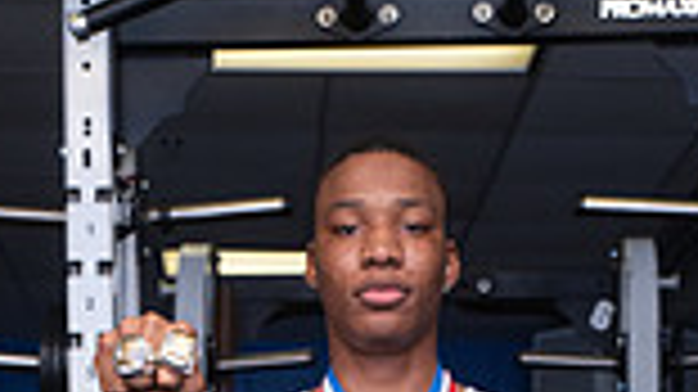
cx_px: 320
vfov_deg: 8.9
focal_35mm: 122
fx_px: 2257
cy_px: 946
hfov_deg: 17.6
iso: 500
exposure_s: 1/400
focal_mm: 40
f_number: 6.3
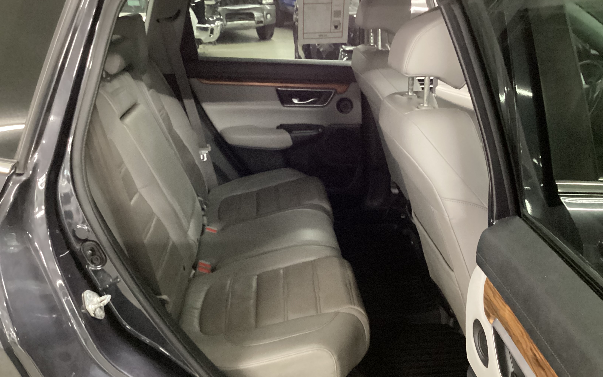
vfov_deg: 38.3
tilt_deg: -21.9
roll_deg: +1.1
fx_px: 542
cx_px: 302
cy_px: 183
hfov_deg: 58.1
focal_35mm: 33
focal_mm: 3.3
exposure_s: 1/17
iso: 640
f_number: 2.4
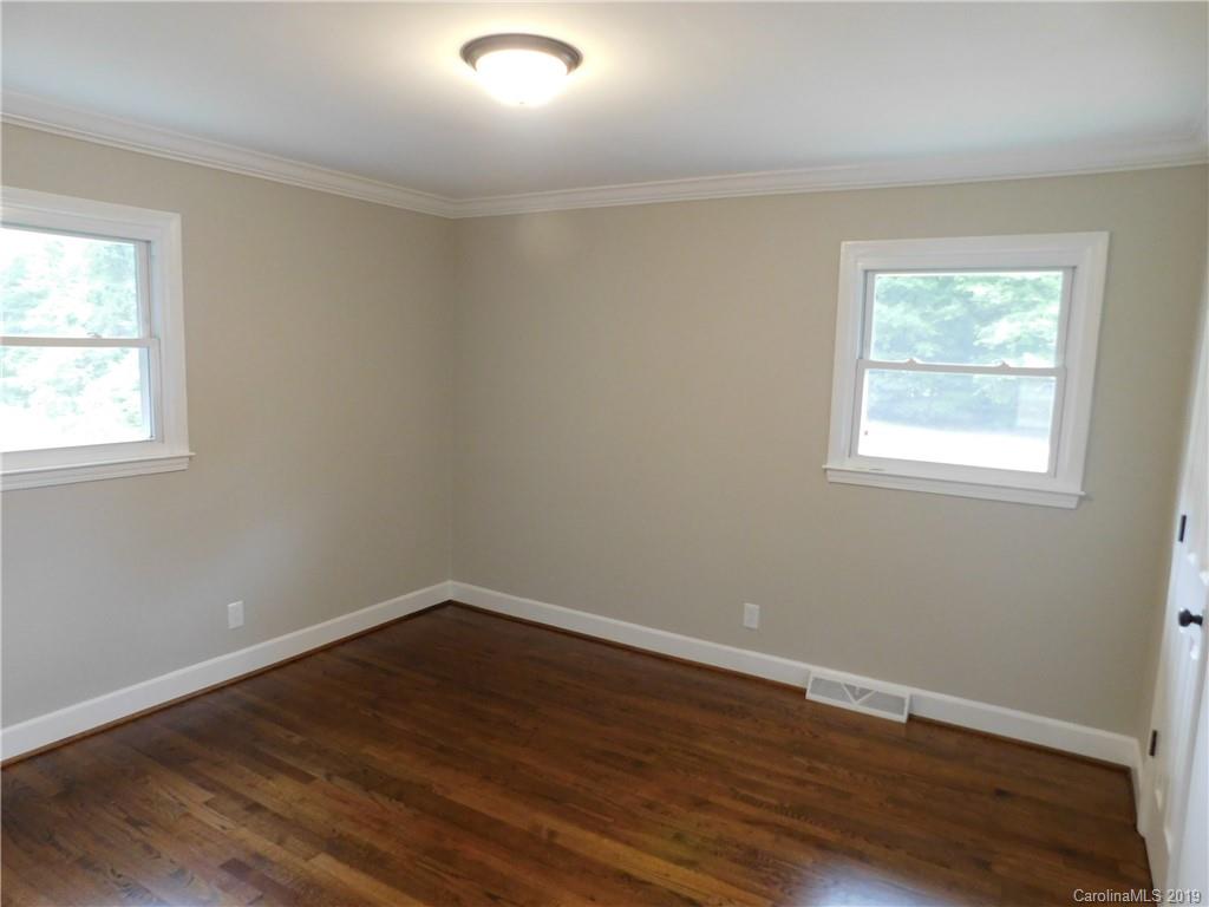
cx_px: 604
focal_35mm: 23
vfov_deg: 58.9
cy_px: 454
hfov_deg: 73.9
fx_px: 803
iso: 280
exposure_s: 1/30
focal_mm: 4
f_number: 3
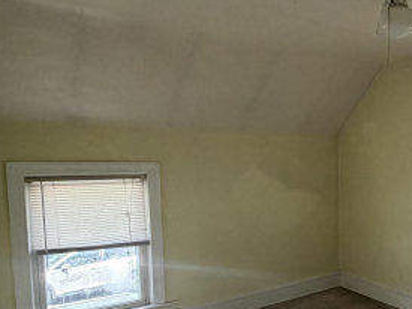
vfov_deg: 41.5
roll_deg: +1.5
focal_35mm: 34
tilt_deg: -4.0
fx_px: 404
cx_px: 381
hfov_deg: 47.7
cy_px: 194
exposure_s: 1/121
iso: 200
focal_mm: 2.22
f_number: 2.2
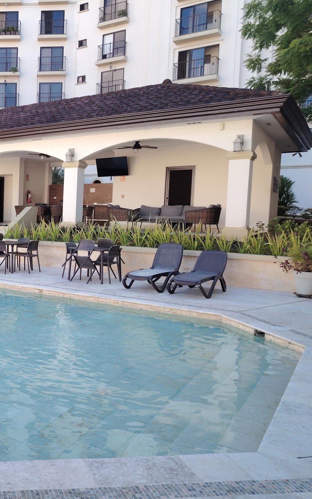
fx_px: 463
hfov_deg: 33.7
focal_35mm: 34
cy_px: 250
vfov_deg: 56.7
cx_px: -8
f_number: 1.75
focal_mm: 5.25
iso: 100
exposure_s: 1/126
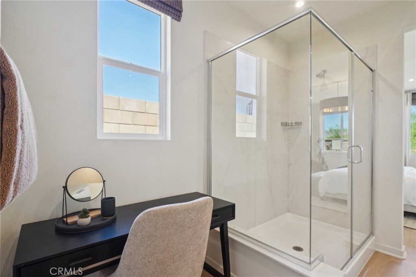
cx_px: 208
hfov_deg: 96.8
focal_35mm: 16
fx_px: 185
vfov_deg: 73.7
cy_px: 138
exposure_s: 1/60
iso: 3200
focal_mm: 16
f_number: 16
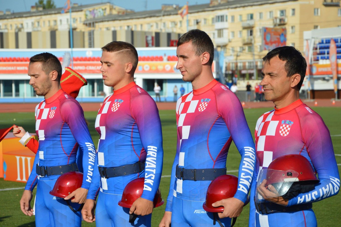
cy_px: 114
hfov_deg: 17.1
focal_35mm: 120
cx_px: 170
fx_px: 1136
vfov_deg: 11.4
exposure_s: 1/2000
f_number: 6.3
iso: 400
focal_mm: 80
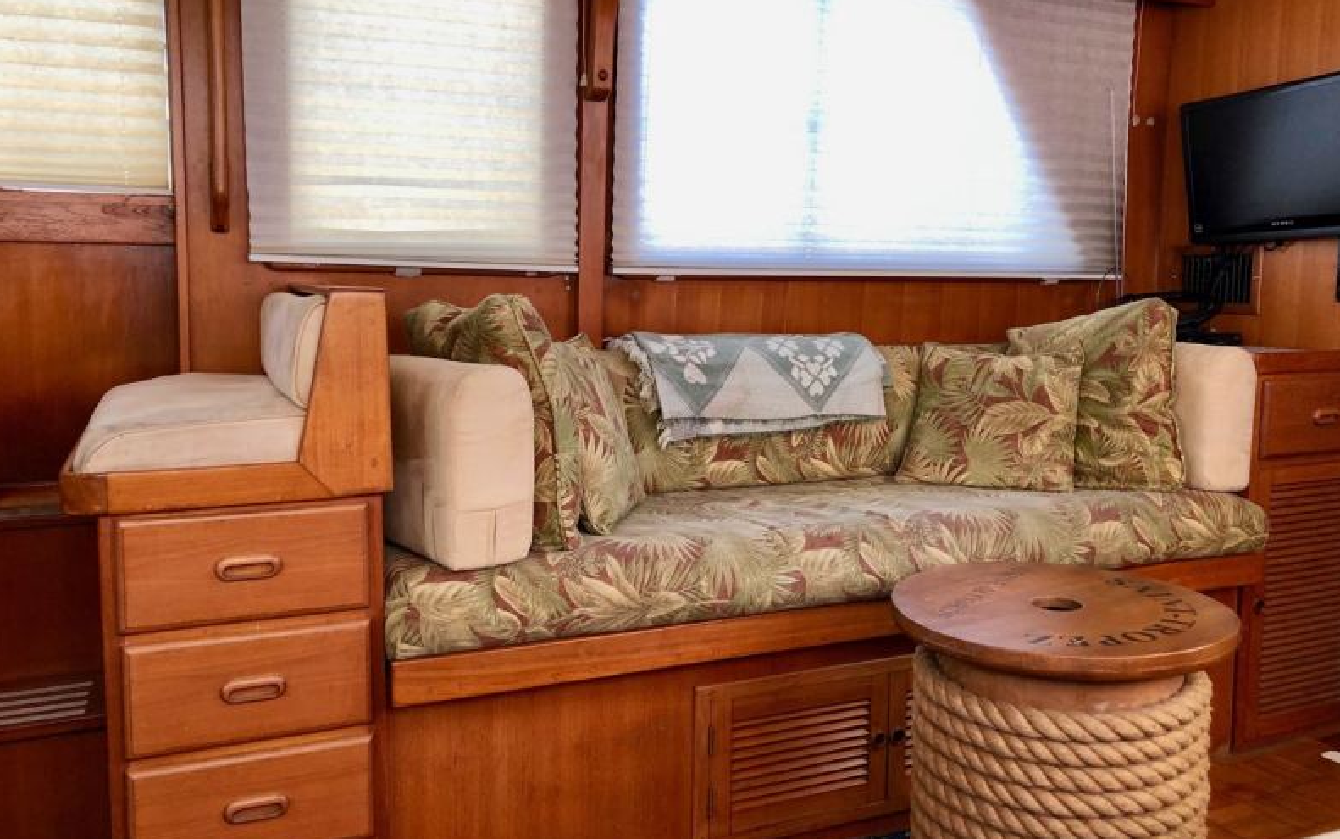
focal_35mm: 30
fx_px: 1096
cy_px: 395
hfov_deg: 62.9
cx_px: 667
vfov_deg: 41.9
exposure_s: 1/45
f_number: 1.8
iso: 25
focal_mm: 3.99
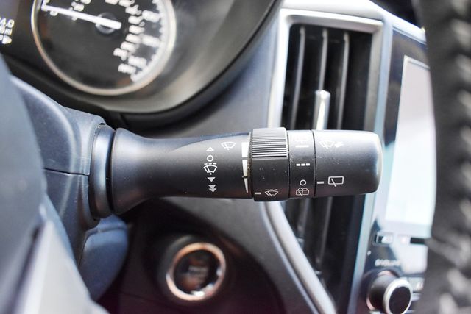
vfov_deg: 48.0
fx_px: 353
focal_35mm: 27
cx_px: 236
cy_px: 157
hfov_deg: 67.4
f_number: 3.5
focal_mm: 18
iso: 1400
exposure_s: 1/125
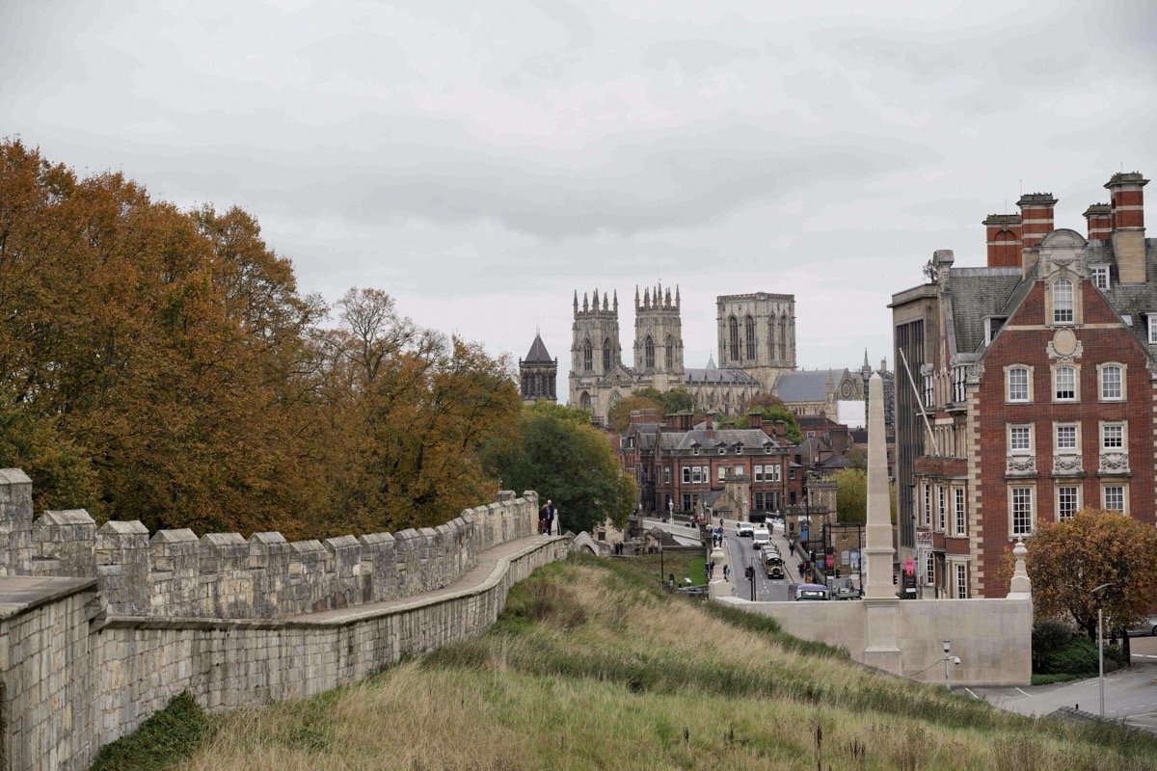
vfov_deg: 19.5
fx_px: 2250
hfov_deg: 28.8
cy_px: 386
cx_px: 578
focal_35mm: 70
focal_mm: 70
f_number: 5.6
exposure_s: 1/160
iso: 100
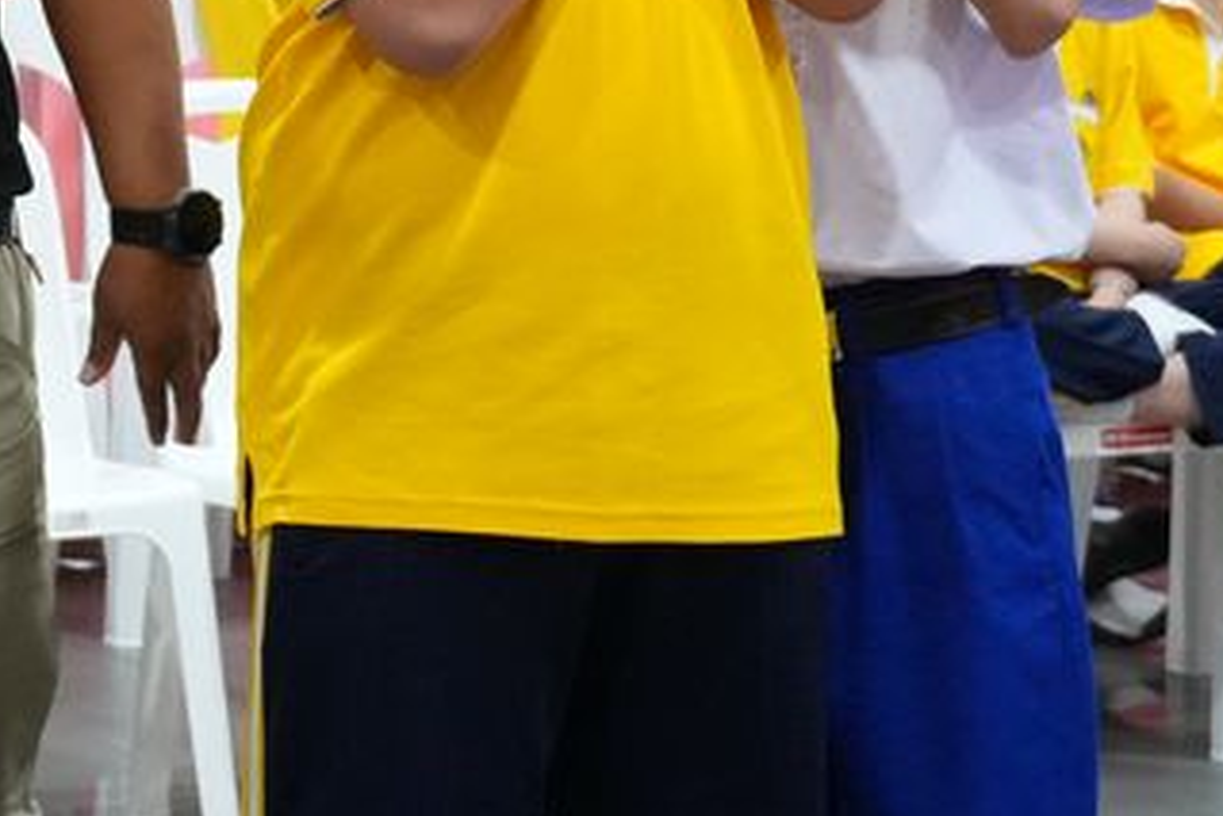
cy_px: -220
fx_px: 6545
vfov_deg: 7.1
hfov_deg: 10.6
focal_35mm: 193
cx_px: -58
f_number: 5
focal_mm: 41
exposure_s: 1/125
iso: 4000
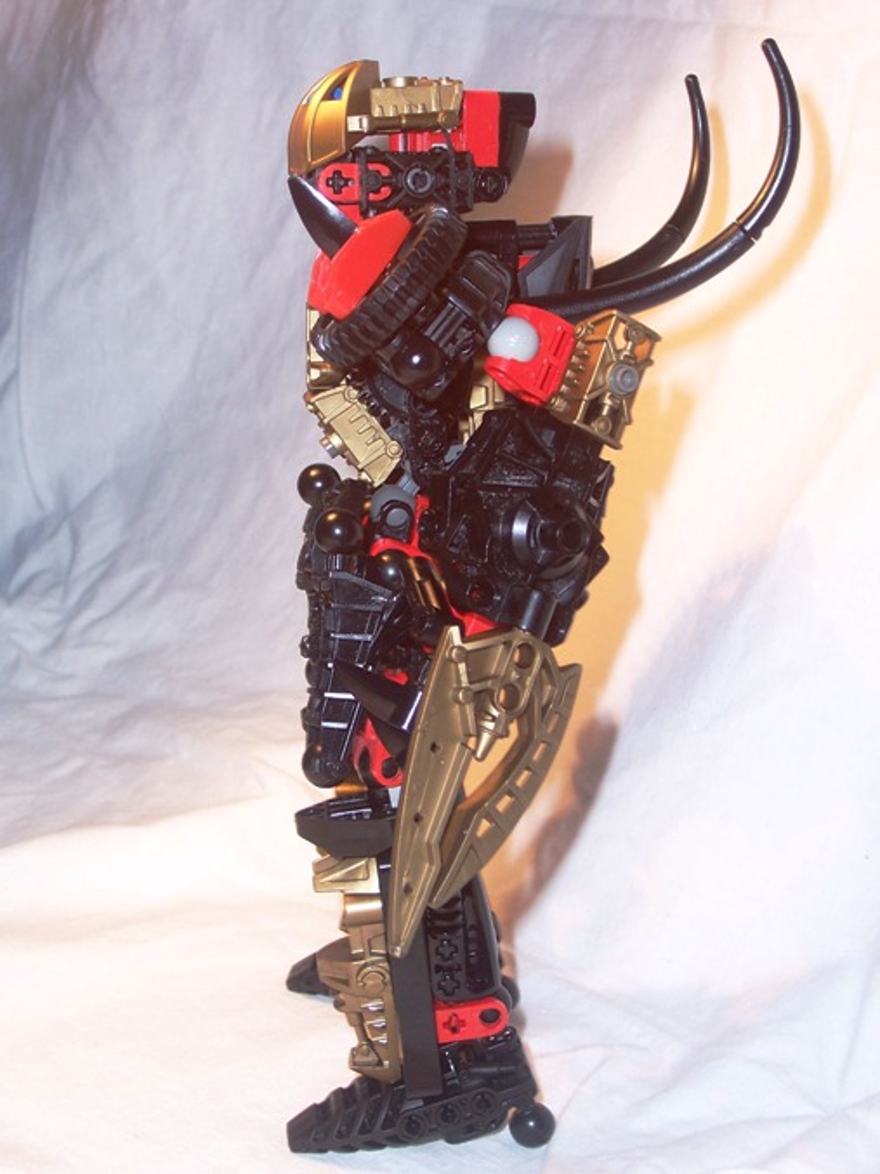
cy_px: 587
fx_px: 1796
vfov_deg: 36.2
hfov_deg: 27.5
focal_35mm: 53
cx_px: 440
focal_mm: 8.6
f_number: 3.4
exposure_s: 1/60
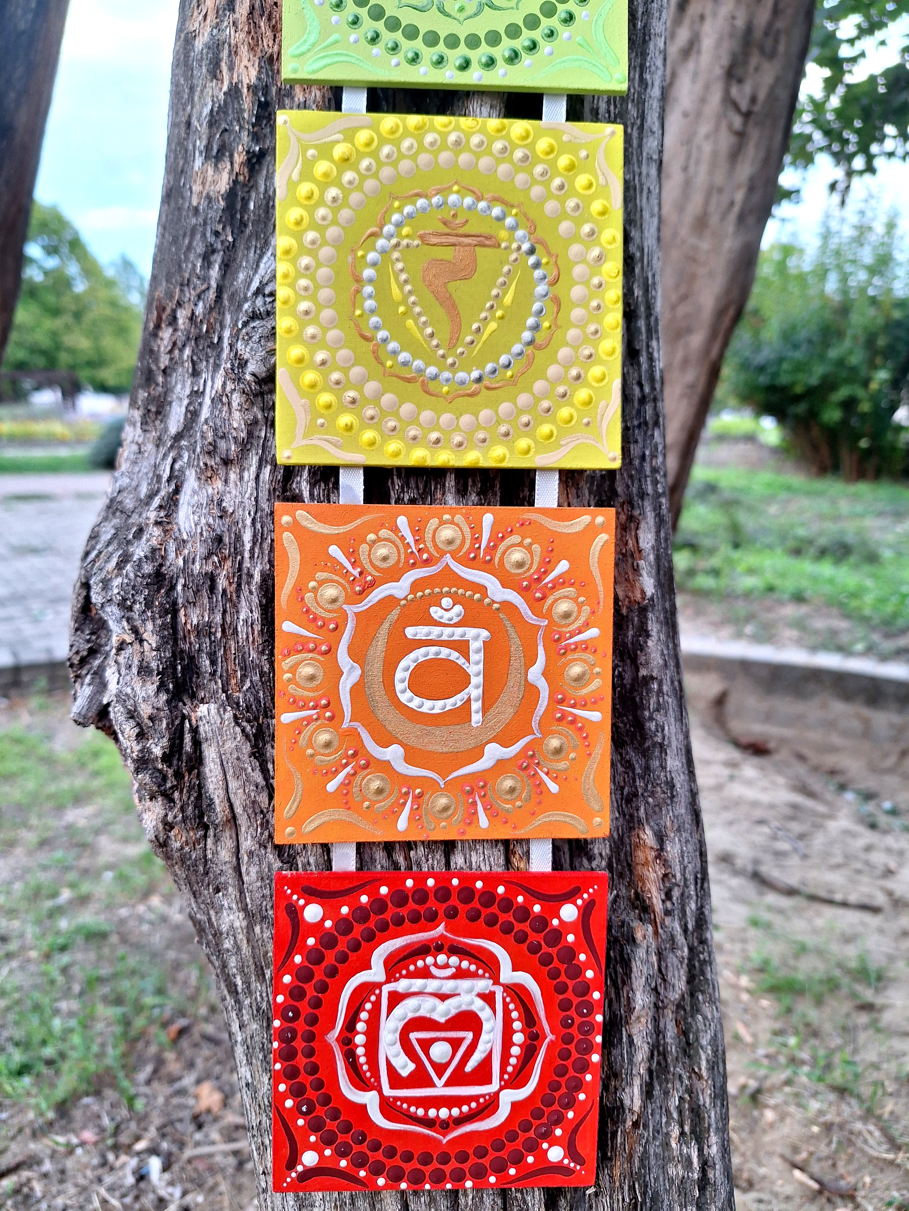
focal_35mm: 23
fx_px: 805
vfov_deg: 73.9
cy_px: 606
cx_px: 454
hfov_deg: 58.9
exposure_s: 1/172
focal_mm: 5.54
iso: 40
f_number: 1.8
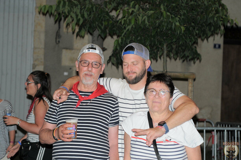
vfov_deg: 18.1
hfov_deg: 27.0
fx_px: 501
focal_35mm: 75
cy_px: 80
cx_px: 120
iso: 220
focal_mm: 50
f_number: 3.5
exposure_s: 1/60
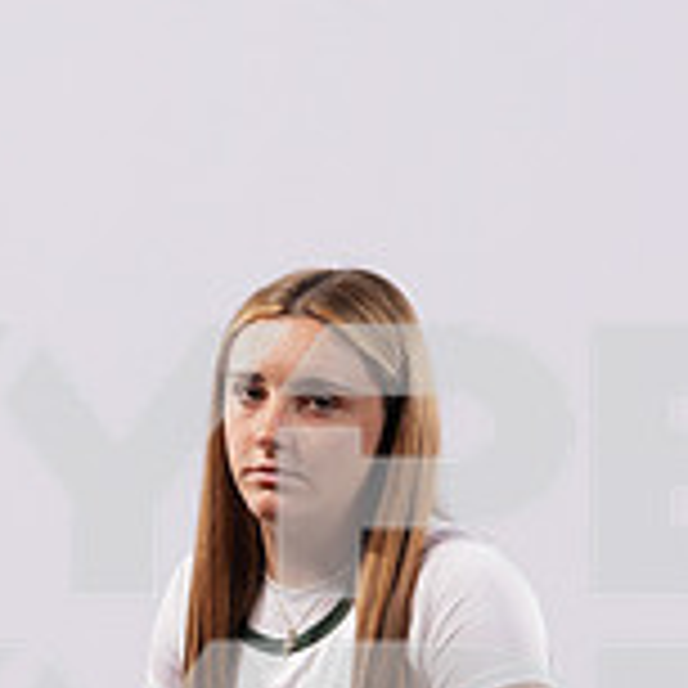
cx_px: 234
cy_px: 782
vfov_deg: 8.0
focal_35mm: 218
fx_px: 4902
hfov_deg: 8.0
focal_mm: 87
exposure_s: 1/125
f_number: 11
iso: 160
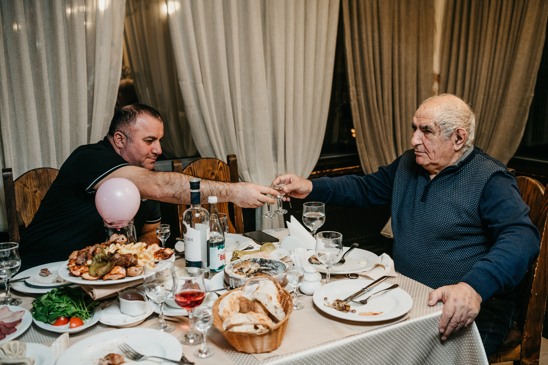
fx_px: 579
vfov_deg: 35.0
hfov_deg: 50.7
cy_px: 182
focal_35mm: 38
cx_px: 274
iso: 250
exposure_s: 1/160
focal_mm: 36
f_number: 3.5
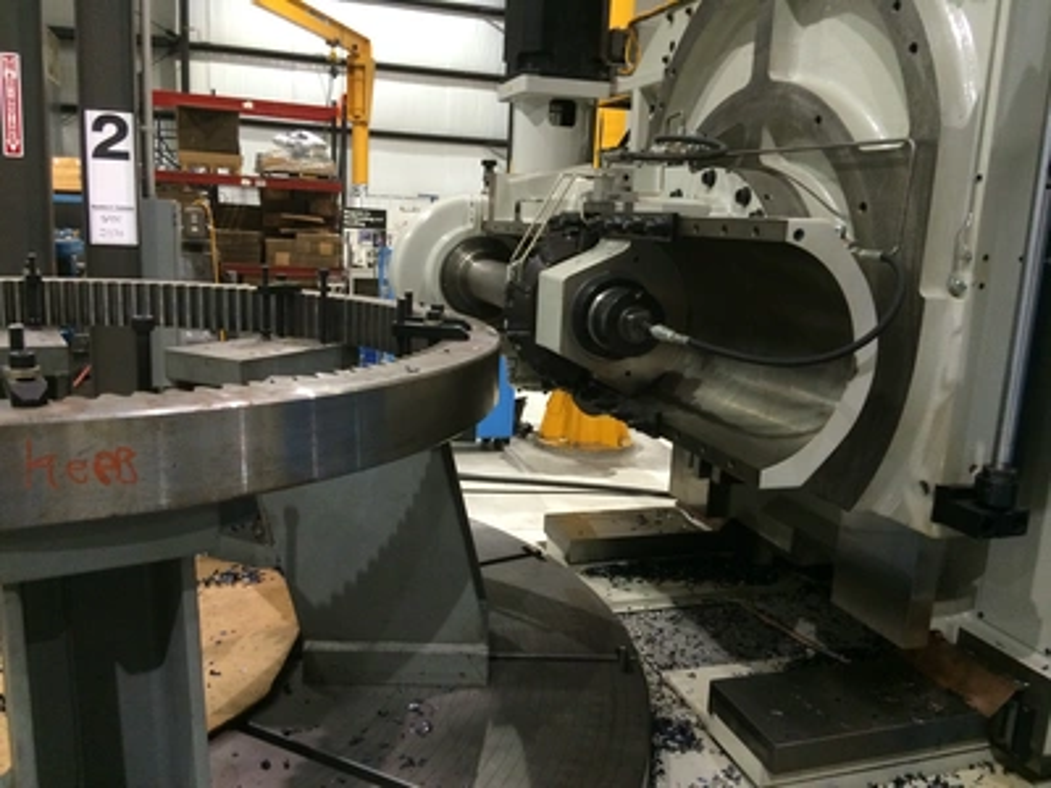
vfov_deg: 46.8
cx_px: 526
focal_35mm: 30
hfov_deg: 60.0
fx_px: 911
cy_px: 394
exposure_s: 1/30
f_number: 2.2
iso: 250
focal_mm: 4.12
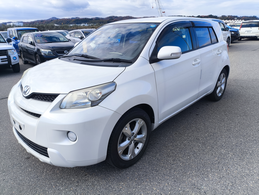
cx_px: 130
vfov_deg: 54.9
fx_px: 187
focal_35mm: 25
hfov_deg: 69.4
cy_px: 98
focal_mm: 4.71
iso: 50
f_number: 1.7
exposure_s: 1/811
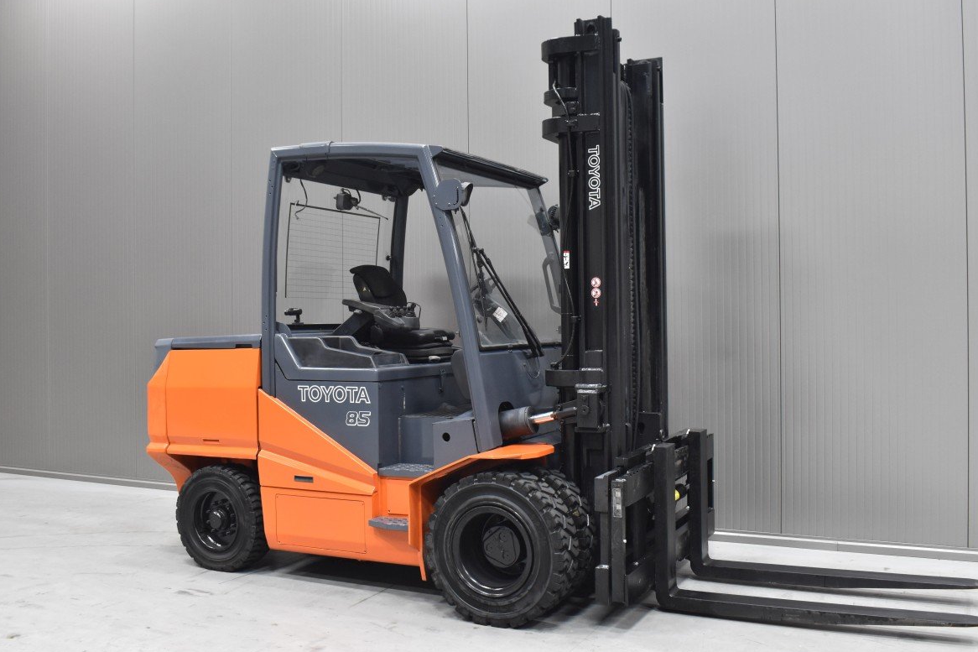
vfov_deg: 37.3
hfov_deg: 53.8
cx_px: 492
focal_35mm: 36
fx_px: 965
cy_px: 326
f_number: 5.6
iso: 1250
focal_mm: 23
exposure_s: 1/20
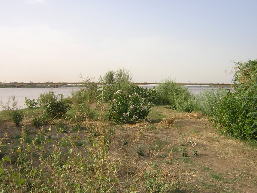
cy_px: 96
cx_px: 128
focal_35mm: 36
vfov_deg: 39.7
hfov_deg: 51.4
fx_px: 267
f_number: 5.2
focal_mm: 4.7
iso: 100
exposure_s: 1/177
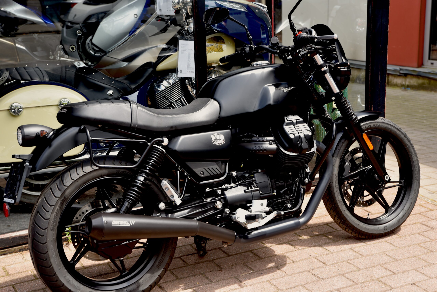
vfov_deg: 21.9
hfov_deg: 32.4
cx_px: 218
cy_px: 146
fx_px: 753
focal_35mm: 62
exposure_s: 1/125
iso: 100
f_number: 5.6
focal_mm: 62
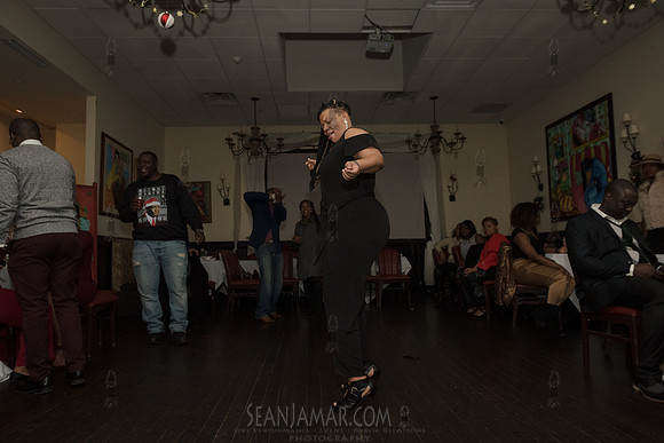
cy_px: 222
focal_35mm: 24
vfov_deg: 53.2
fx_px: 443
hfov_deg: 73.7
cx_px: 332
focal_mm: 24
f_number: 5
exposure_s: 1/250
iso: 2000
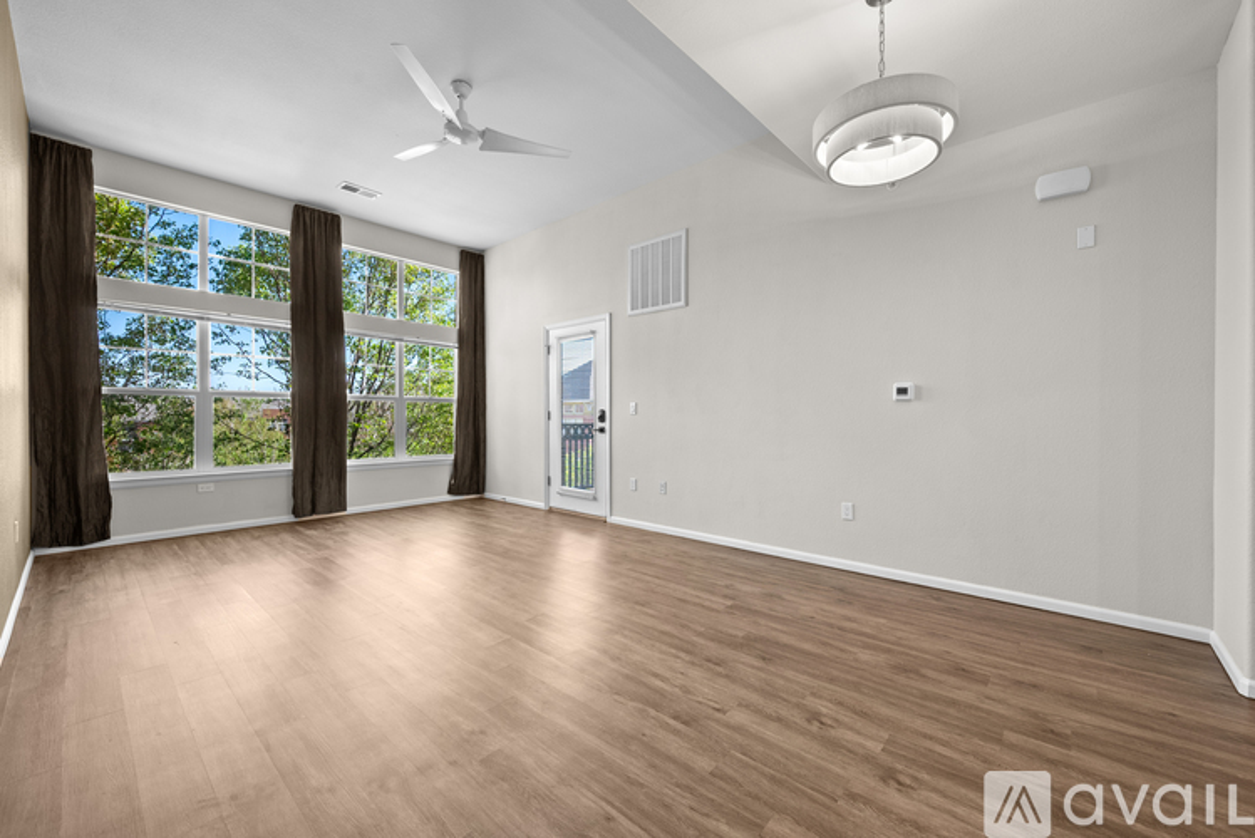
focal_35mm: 14
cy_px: 419
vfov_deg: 81.3
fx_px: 488
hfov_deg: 104.2
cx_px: 628
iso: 400
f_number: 8
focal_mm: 14
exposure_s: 1/1.67
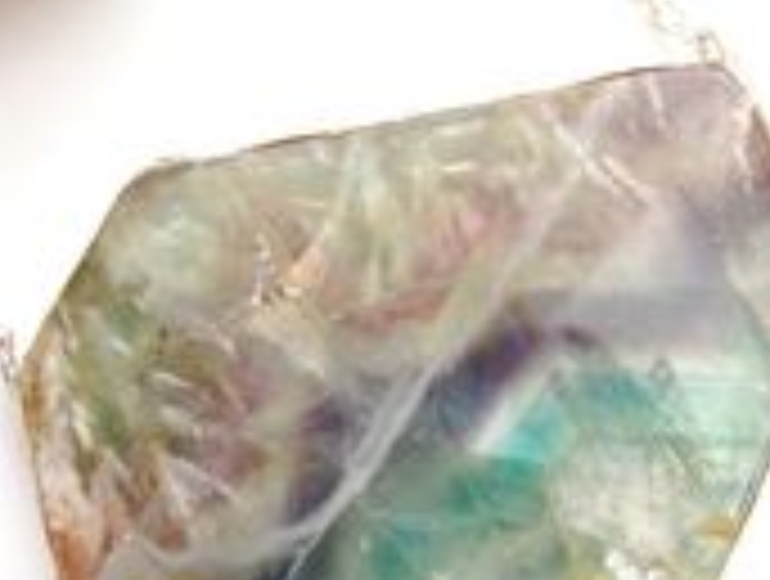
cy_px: 373
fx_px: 1872
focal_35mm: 84
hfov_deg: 23.2
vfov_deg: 17.6
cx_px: 396
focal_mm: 5.4
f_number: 3.5
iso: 160
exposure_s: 1/41.7
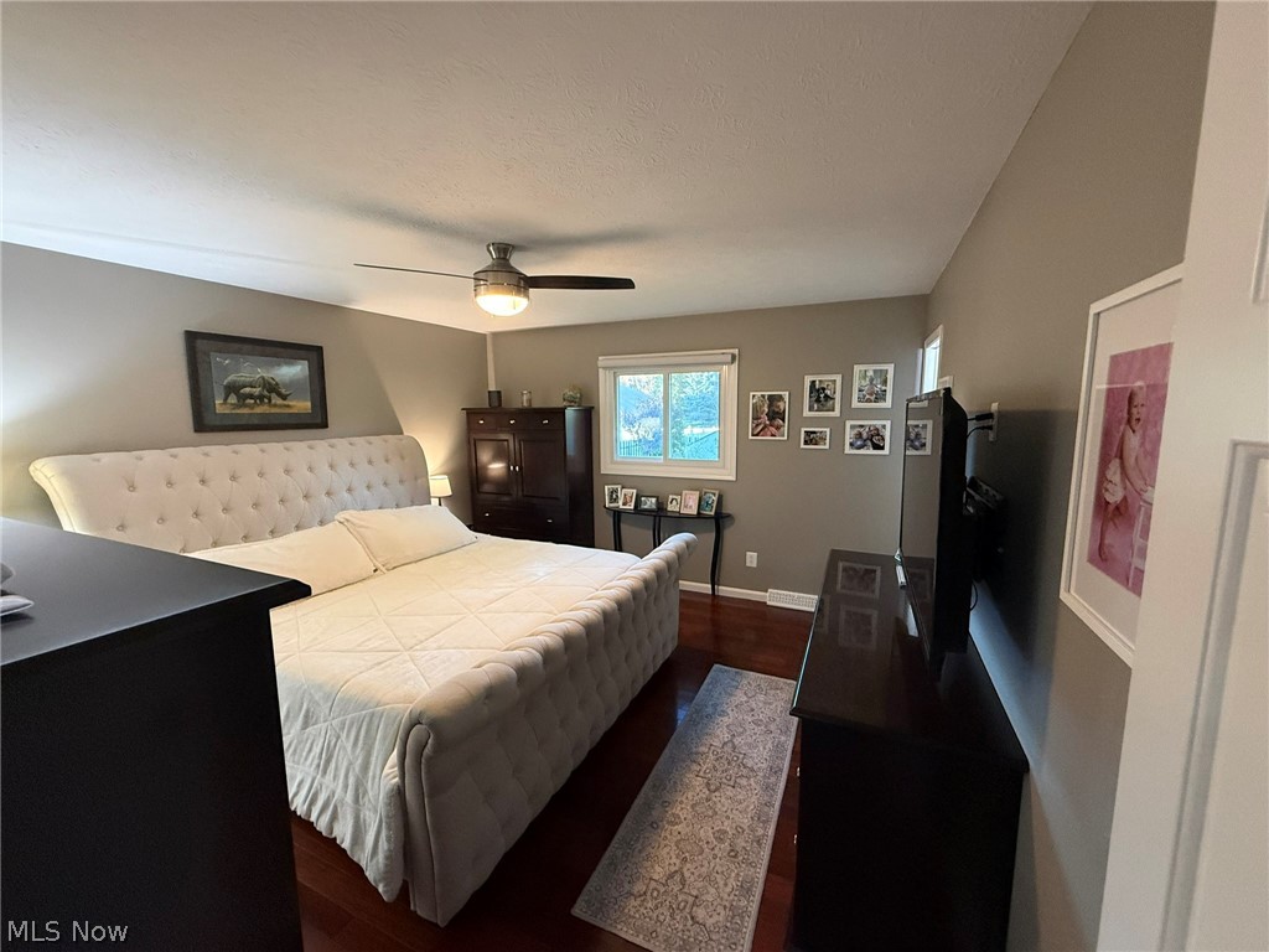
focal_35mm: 14
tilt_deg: -7.1
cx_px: 634
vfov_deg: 85.7
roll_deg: +0.7
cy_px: 476
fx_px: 513
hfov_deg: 102.1
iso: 500
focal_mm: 2.22
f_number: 2.2
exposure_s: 1/60
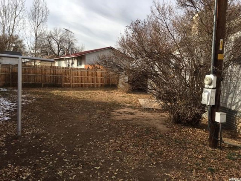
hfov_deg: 61.7
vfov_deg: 48.2
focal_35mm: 29
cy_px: 90
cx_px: 120
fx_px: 202
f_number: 2.2
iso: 25
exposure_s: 1/1221
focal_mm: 4.15
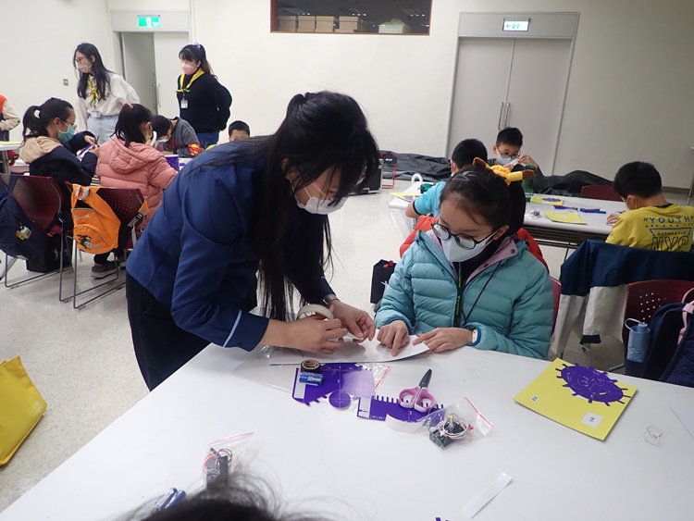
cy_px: 260
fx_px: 501
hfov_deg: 69.4
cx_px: 347
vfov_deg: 54.9
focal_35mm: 25
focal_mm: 4.5
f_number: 2
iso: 125
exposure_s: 1/60
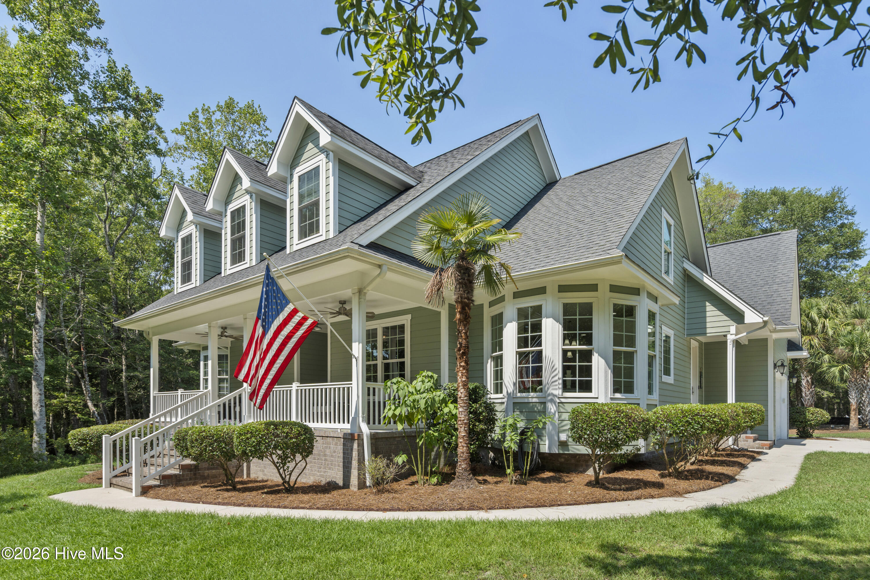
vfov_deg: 64.6
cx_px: 435
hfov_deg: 86.9
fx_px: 459
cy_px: 290
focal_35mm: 19
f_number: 6.3
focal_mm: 19
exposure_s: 1/400
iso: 125
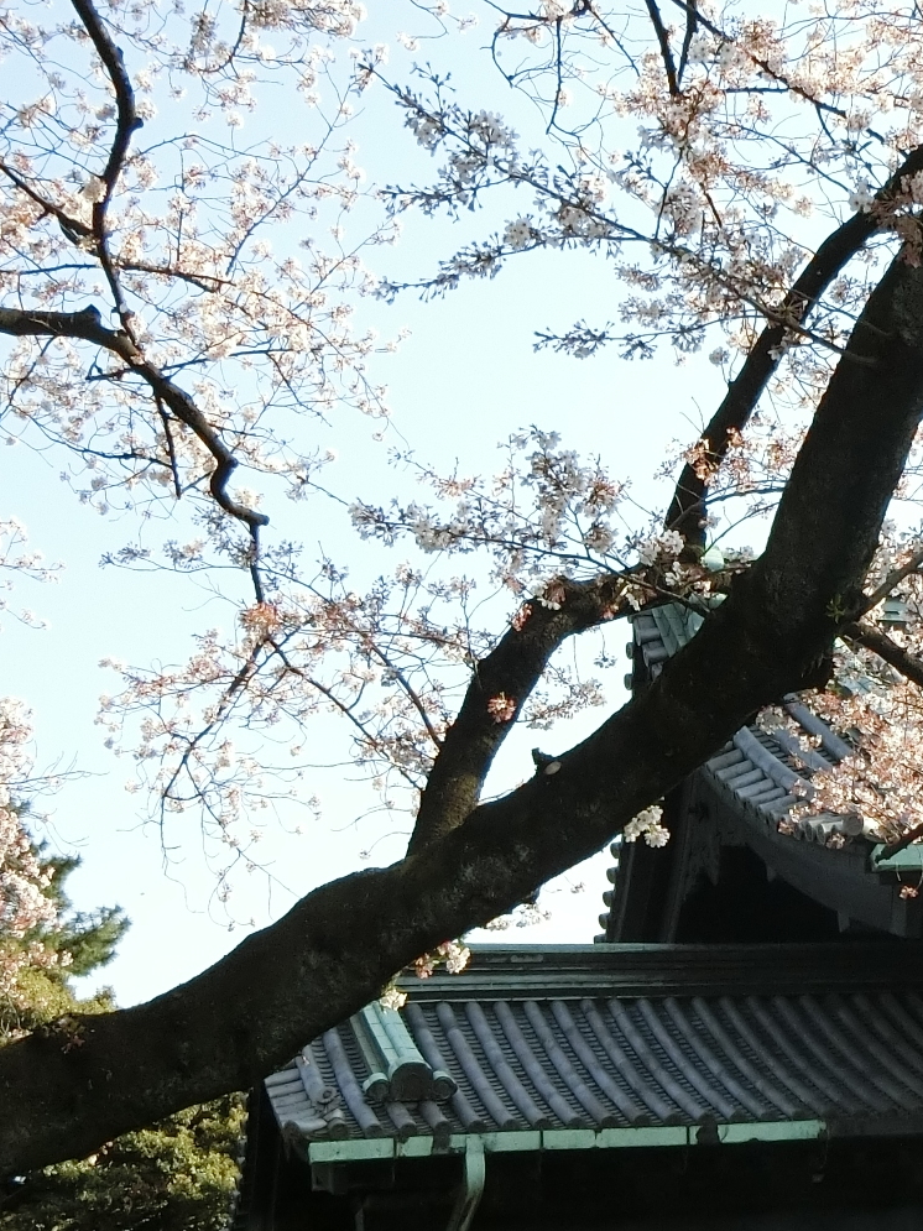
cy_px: 787
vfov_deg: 27.7
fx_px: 2489
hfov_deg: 20.7
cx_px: 763
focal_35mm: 70
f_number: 3.9
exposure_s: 1/1000
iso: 320
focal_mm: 6
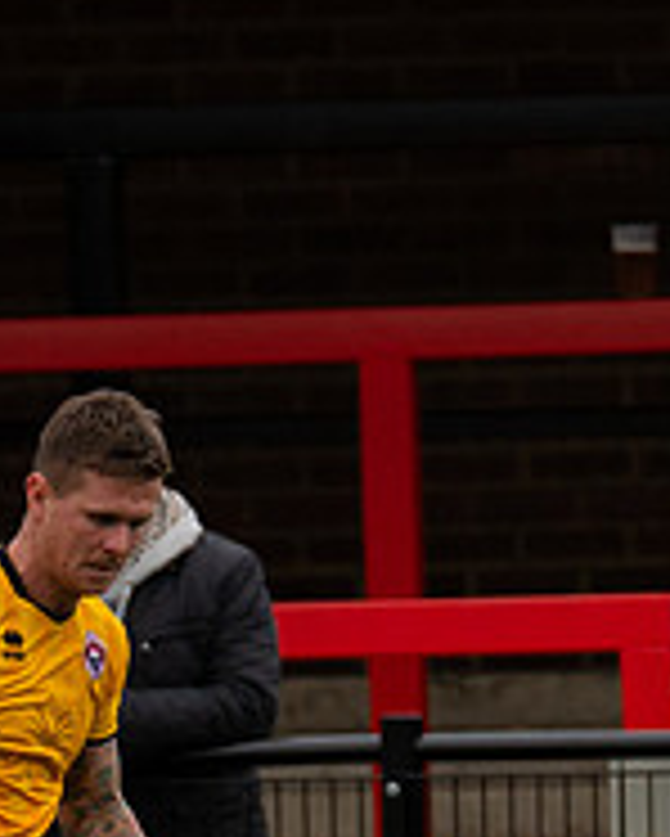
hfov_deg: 0.8
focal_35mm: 1956
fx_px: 48443
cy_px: 1034
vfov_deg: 1.0
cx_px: -148
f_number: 4
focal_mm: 300
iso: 400
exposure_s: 1/1250
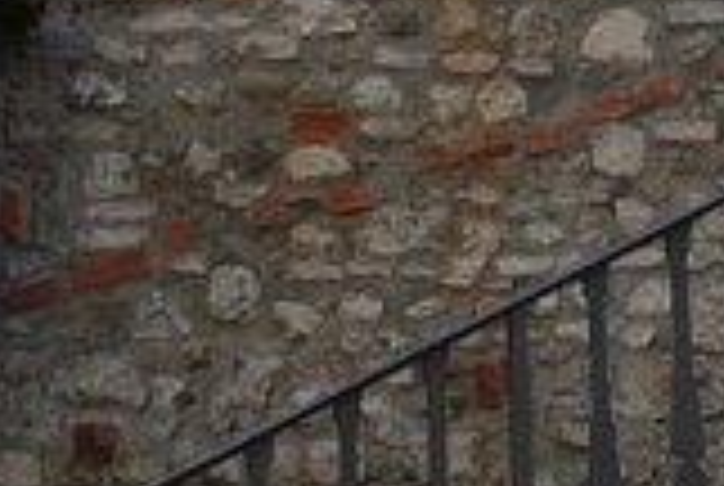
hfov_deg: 8.8
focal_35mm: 231
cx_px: 746
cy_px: -443
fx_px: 4664
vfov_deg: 5.8
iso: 100
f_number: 7.1
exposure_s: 1/200
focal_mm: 31
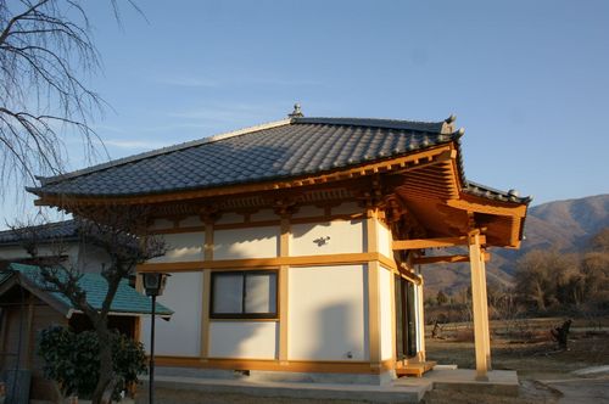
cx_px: 304
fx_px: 507
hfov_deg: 62.0
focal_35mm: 30
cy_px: 202
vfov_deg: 43.5
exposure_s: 1/250
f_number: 5
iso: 100
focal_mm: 20
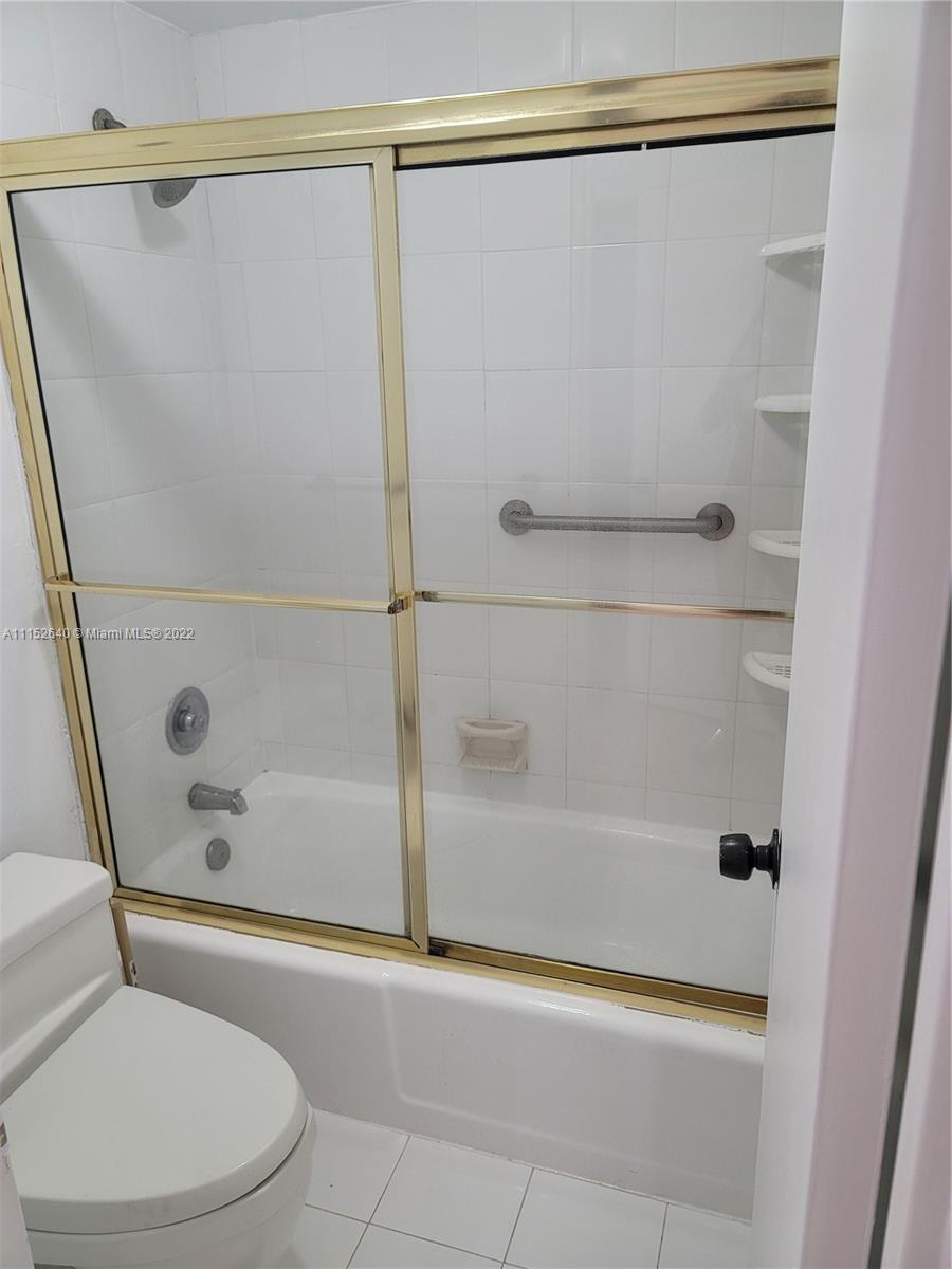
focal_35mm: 25
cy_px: 634
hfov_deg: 54.9
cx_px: 476
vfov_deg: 69.4
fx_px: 917
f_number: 1.8
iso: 160
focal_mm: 7
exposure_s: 1/120
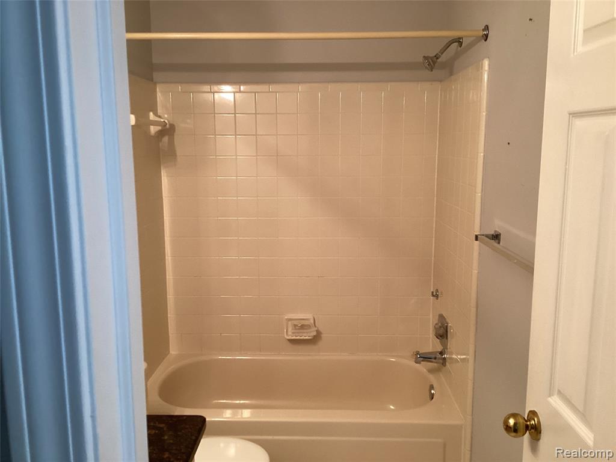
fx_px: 552
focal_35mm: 31
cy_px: 231
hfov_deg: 58.4
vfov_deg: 45.4
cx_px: 308
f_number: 2.4
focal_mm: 3.3
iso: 160
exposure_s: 1/60
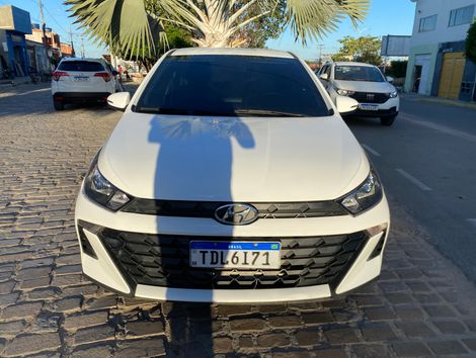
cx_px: 238
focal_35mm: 26
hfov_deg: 67.2
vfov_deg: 53.2
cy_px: 179
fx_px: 358
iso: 32
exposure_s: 1/1961
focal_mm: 4.25
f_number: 1.8
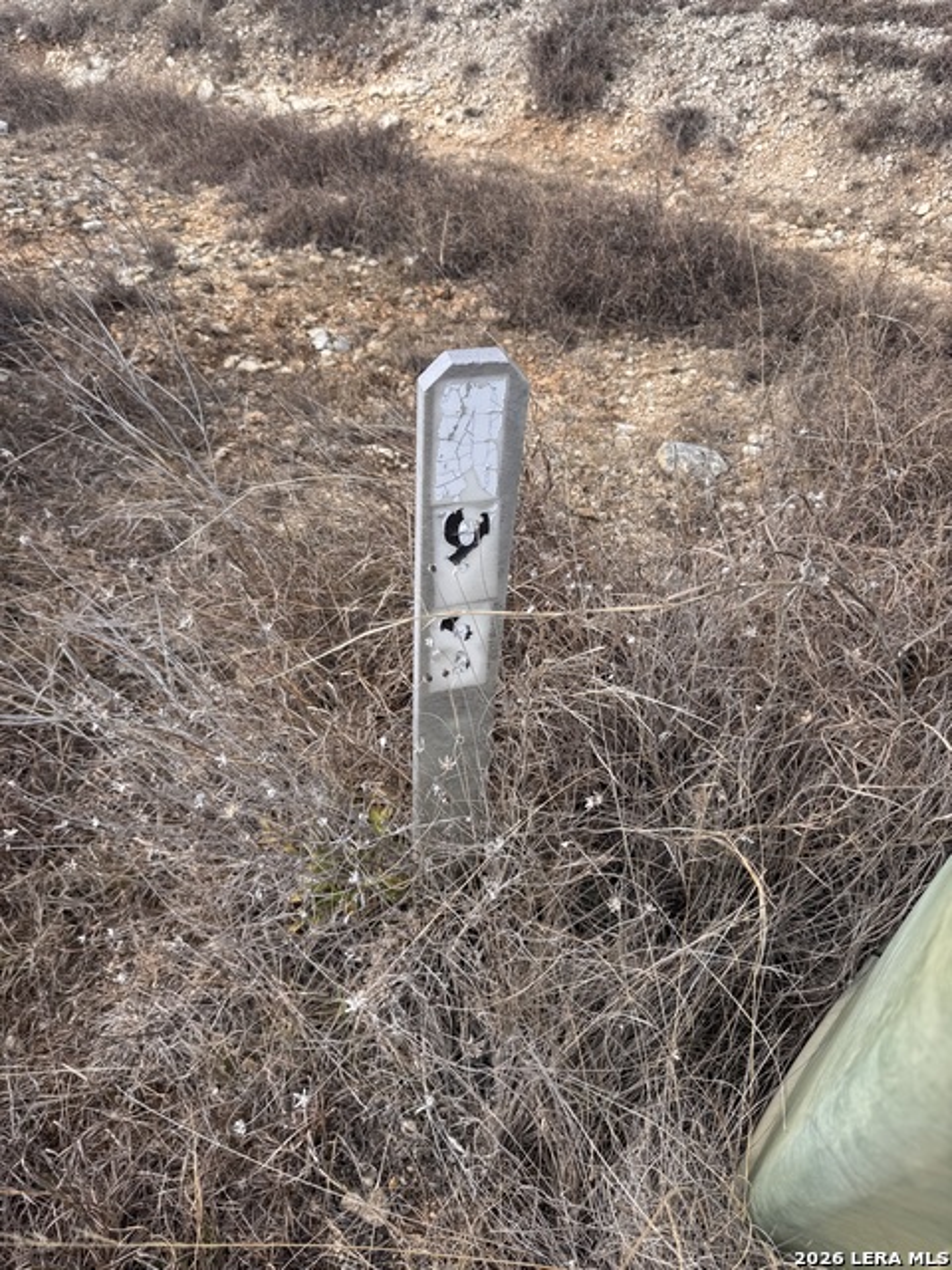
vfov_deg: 71.6
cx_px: 476
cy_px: 635
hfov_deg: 56.8
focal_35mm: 24
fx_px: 880
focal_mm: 6.76
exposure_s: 1/1456
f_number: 1.78
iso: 80
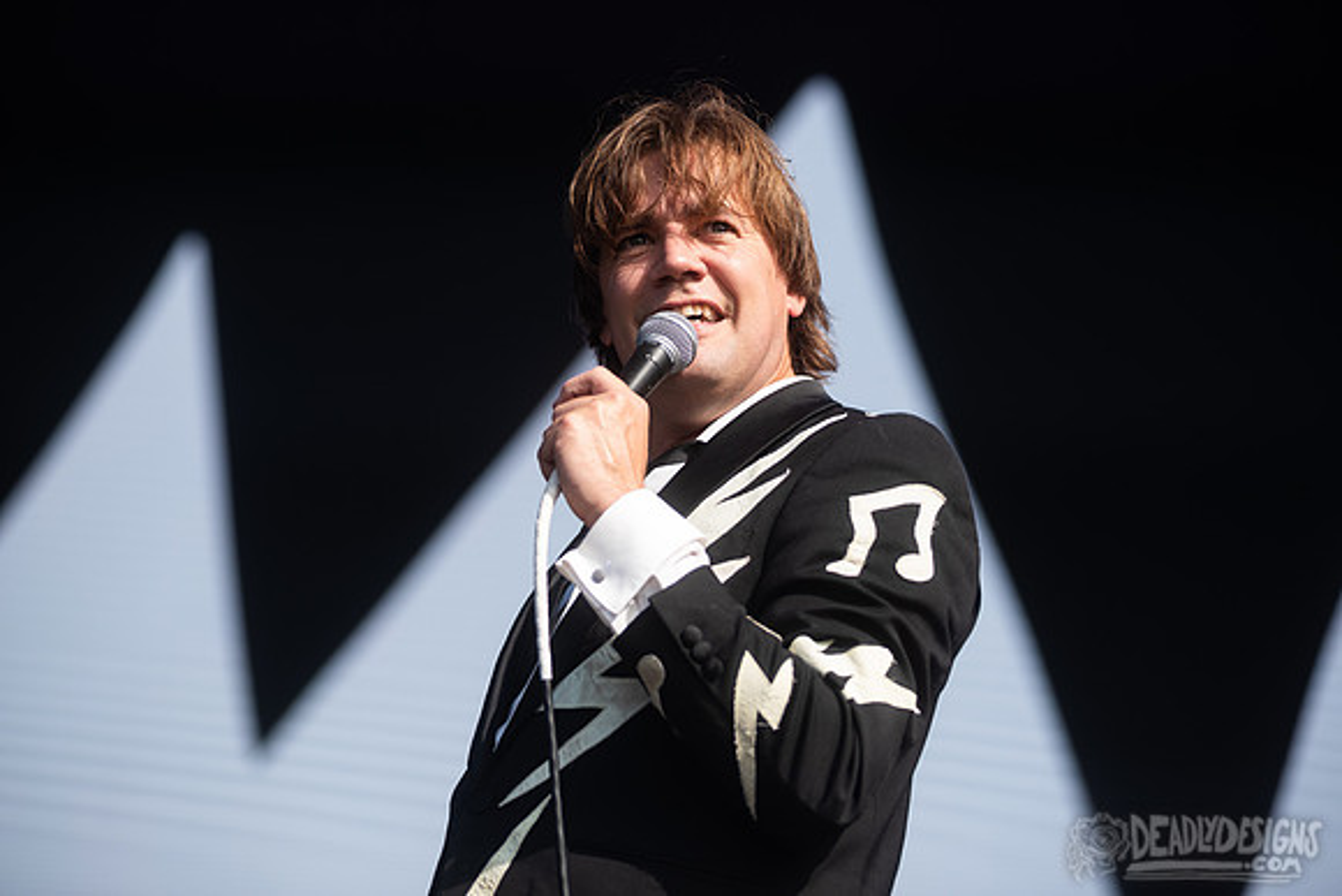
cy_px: 404
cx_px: 671
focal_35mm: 137
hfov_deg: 14.9
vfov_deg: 10.0
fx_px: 5121
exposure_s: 1/1250
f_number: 4
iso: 200
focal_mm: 125
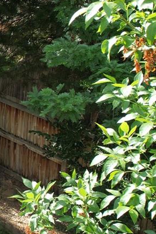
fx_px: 526
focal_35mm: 81
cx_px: -193
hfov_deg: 13.4
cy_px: 82
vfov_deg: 24.9
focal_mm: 8.38
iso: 100
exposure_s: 1/400
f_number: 2.8
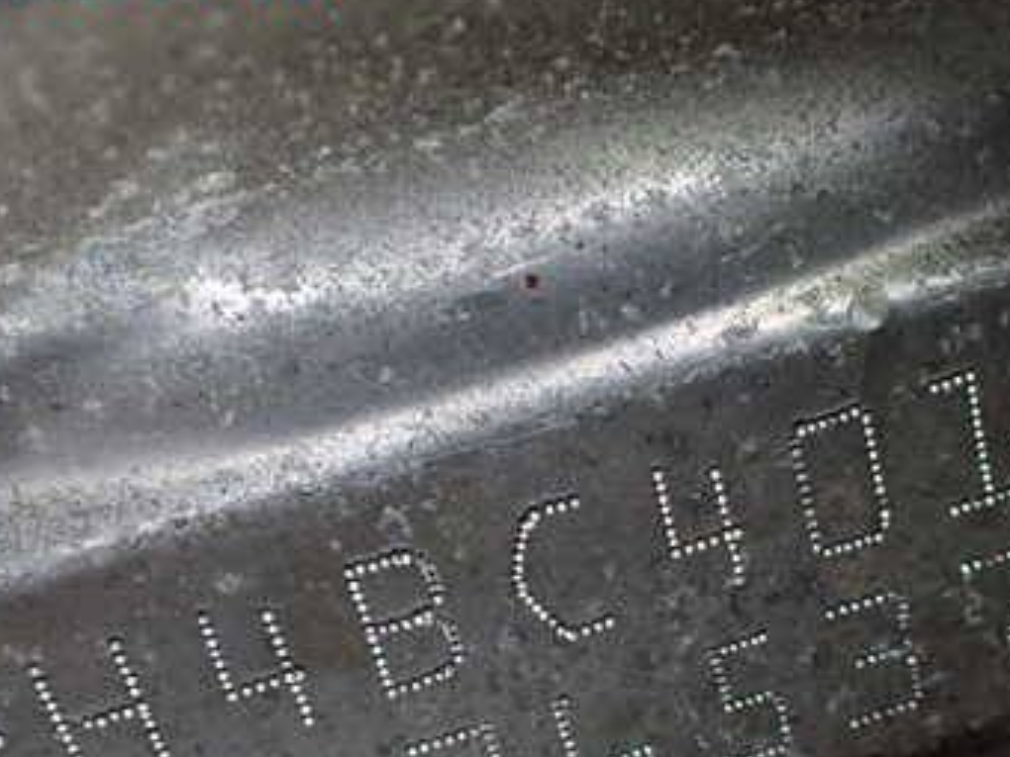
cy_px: 600
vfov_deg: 27.0
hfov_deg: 35.9
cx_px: 662
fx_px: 1546
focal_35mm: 53
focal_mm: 5.4
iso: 800
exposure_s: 1/50
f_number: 2.3
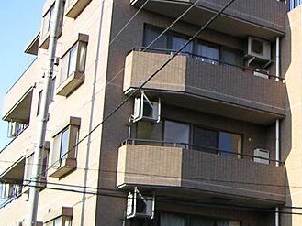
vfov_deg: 20.4
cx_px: 269
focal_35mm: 72
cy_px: 152
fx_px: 628
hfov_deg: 26.2
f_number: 2.8
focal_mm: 4.8
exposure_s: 1/350
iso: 64
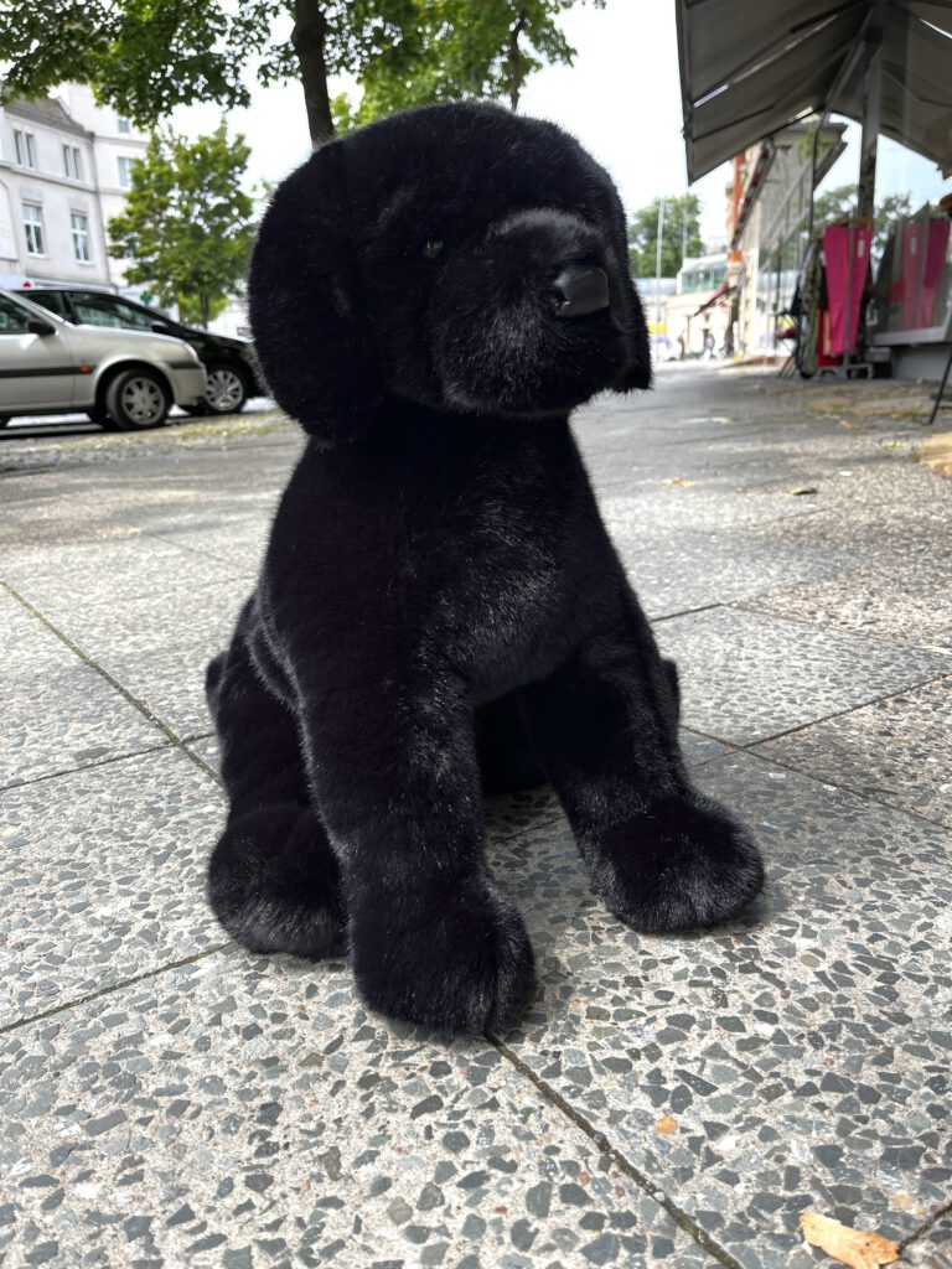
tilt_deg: -16.7
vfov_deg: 67.3
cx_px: 476
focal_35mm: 26
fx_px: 953
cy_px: 634
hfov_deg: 53.1
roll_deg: +3.1
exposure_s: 1/558
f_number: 1.6
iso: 50
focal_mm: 5.1
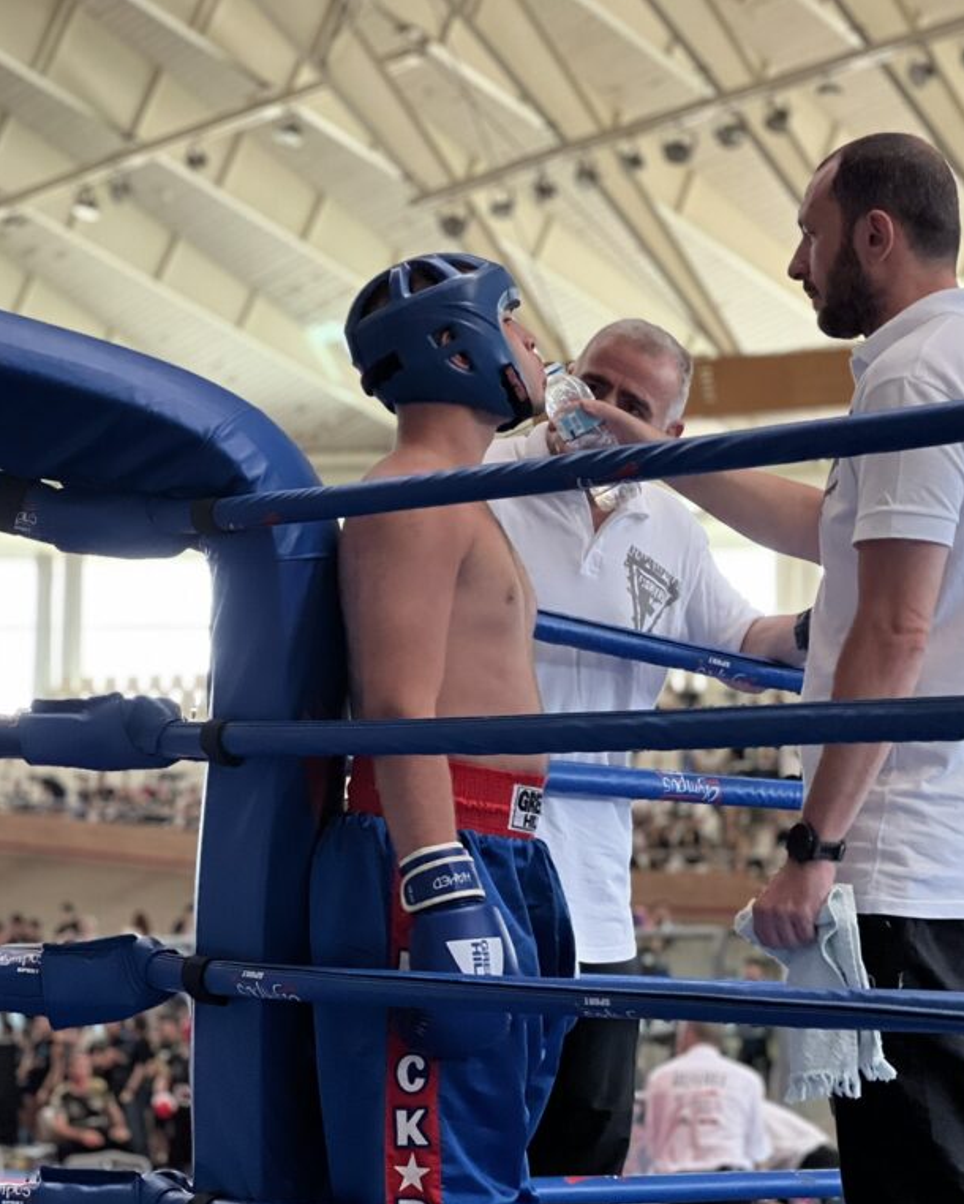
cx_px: 626
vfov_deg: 19.0
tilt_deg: +6.7
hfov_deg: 15.2
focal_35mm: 101
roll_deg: -0.7
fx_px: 3601
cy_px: 602
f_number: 2.8
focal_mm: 9
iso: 250
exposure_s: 1/74
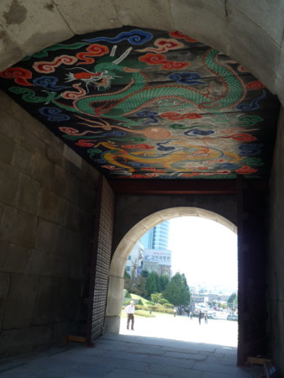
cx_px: 142
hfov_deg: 45.5
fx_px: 339
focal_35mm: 31
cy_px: 189
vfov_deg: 58.3
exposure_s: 1/200
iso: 100
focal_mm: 4.4
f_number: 2.8
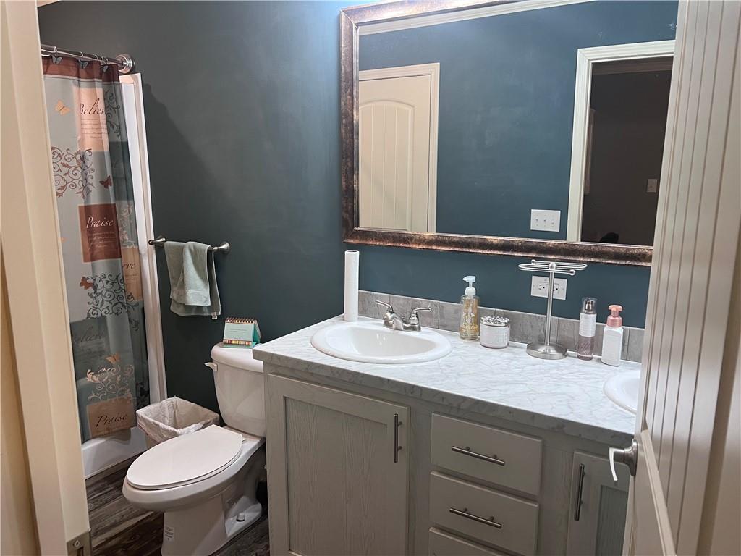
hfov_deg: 67.3
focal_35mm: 26
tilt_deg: -11.2
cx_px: 370
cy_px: 278
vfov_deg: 53.1
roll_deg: +0.8
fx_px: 557
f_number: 1.5
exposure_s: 1/60
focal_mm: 5.7
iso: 80
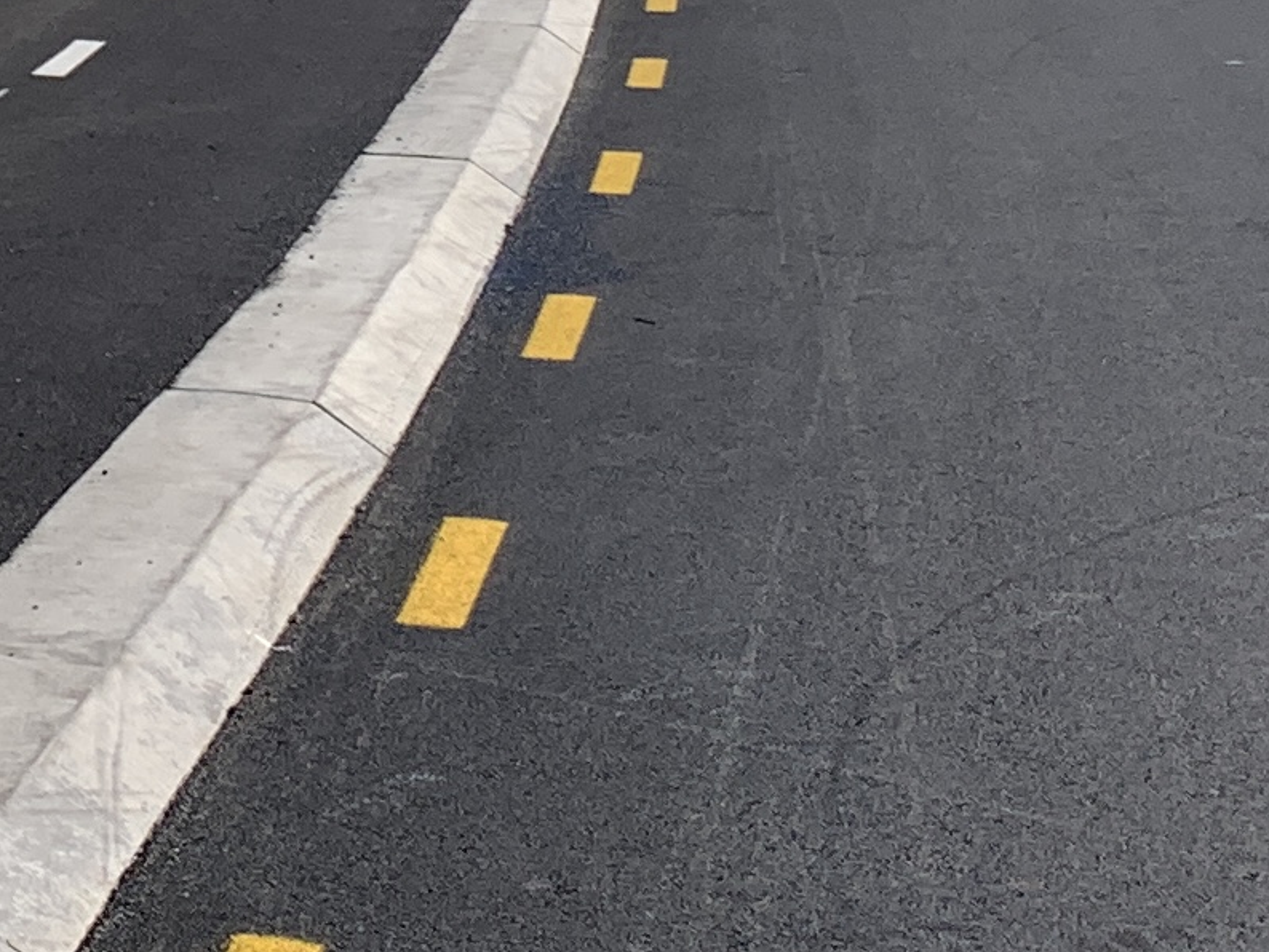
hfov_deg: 14.4
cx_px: -308
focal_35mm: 132
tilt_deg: +2.0
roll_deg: -0.2
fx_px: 4840
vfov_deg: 10.6
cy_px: -693
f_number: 1.8
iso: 25
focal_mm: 4.25
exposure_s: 1/3401
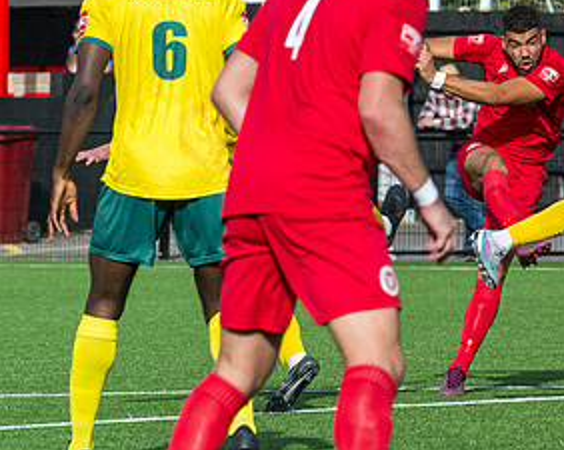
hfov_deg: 3.7
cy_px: 79
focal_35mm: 517
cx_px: 771
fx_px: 8621
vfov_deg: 3.0
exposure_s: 1/4000
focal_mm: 135
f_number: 5
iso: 400
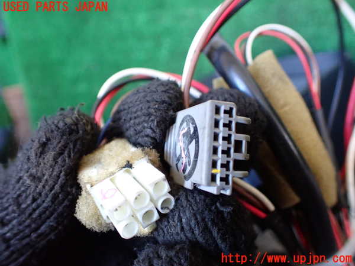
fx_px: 308
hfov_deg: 60.0
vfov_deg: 46.8
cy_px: 133
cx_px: 178
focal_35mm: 30
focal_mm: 5.4
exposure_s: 1/60
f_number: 2.3
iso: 800
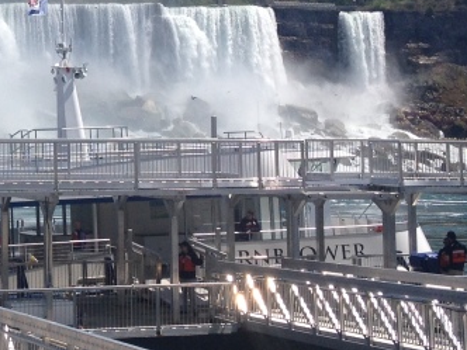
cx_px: -8
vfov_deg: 13.6
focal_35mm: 108
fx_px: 1457
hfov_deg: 17.7
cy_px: 45
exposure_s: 1/2513
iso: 50
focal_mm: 4.28
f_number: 2.4
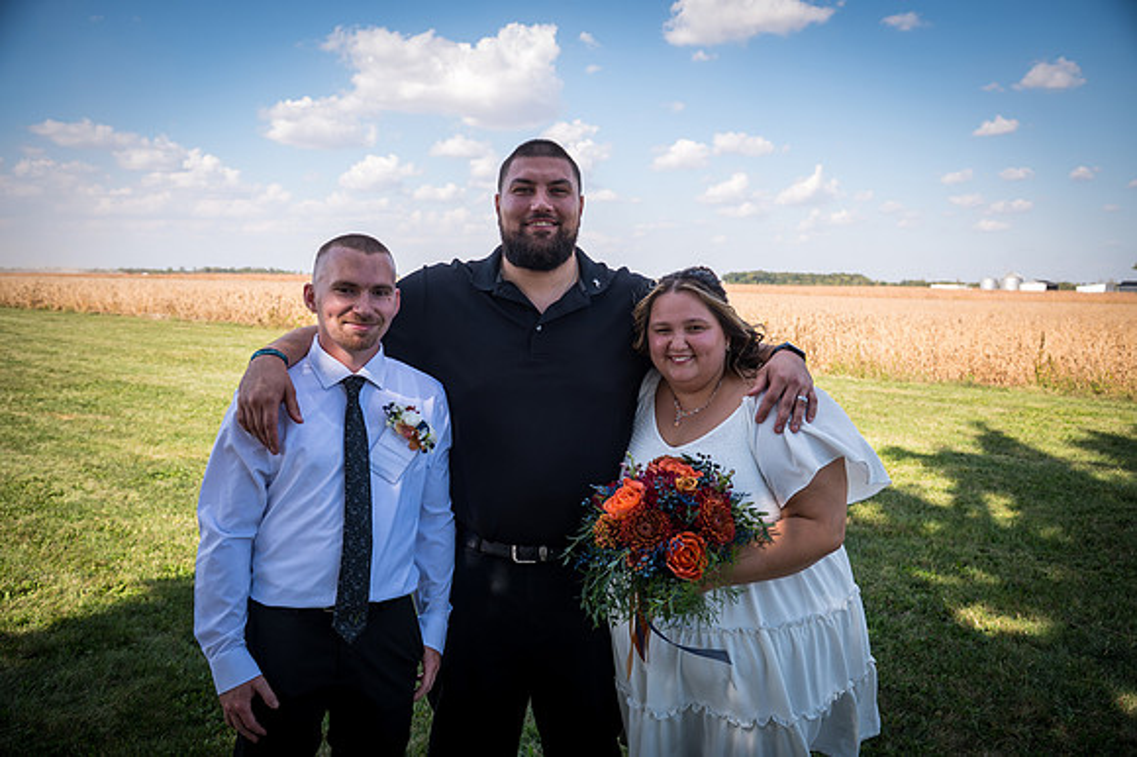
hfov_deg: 62.0
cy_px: 378
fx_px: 947
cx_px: 568
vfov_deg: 43.6
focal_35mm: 30
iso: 100
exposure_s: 1/400
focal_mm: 30
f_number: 5
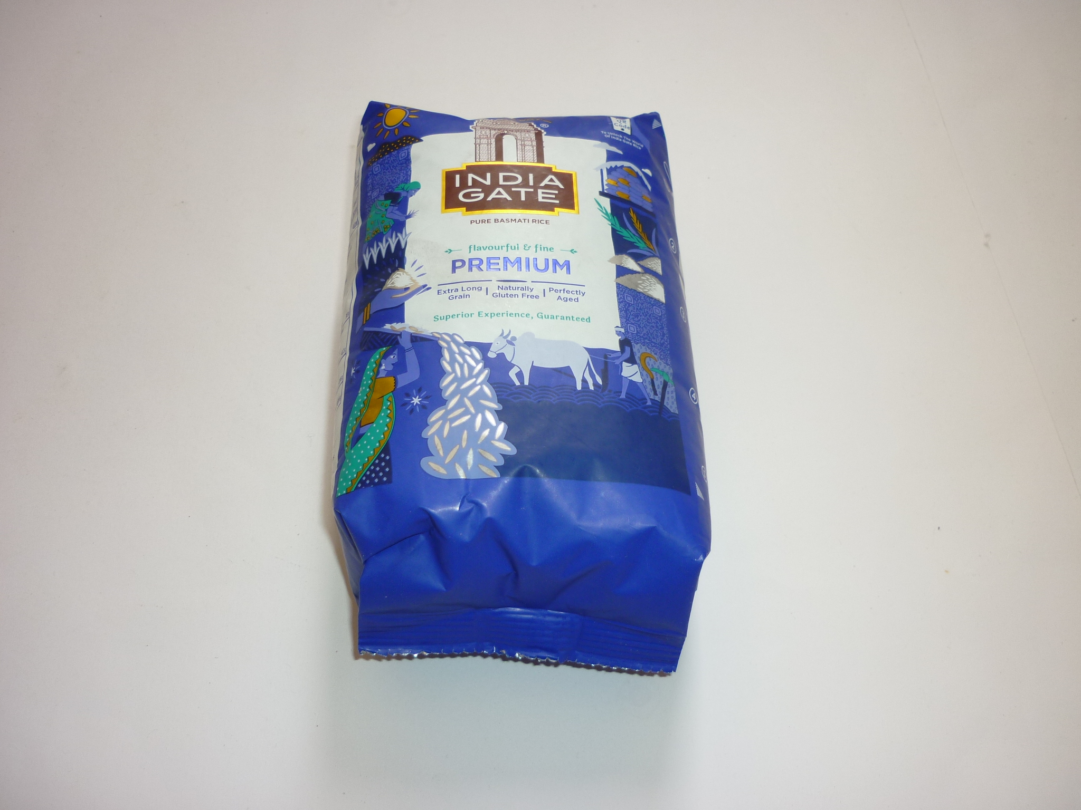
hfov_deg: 55.4
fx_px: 1031
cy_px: 405
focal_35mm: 33
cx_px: 540
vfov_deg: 42.9
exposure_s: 1/30
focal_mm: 5.5
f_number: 2.8
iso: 100
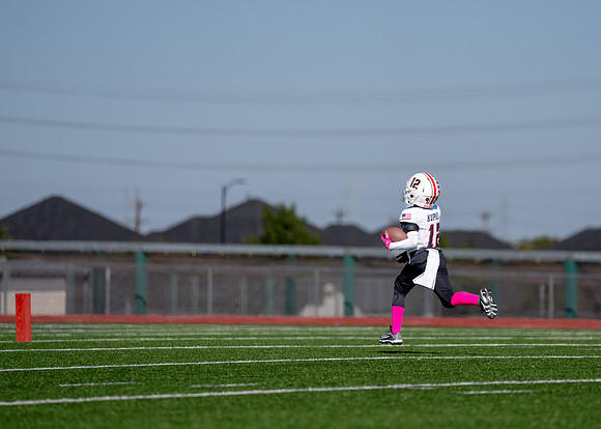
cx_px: 405
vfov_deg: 5.4
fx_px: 4527
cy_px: 211
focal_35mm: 265
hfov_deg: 7.6
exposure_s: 1/4000
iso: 160
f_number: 2.8
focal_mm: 200
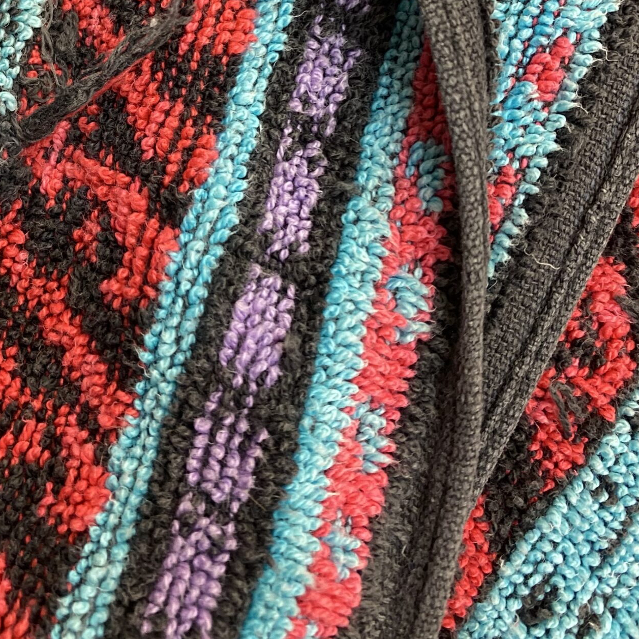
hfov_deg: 36.7
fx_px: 940
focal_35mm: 45
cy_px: 64
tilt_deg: -81.2
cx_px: 164
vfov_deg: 35.4
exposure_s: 1/50
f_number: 1.8
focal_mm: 4.25
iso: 250
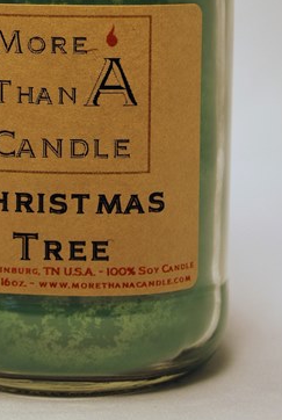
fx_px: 1706
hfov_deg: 9.4
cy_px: 87
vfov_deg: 14.0
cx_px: 75
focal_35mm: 146
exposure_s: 1/125
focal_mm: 55
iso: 200
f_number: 5.6
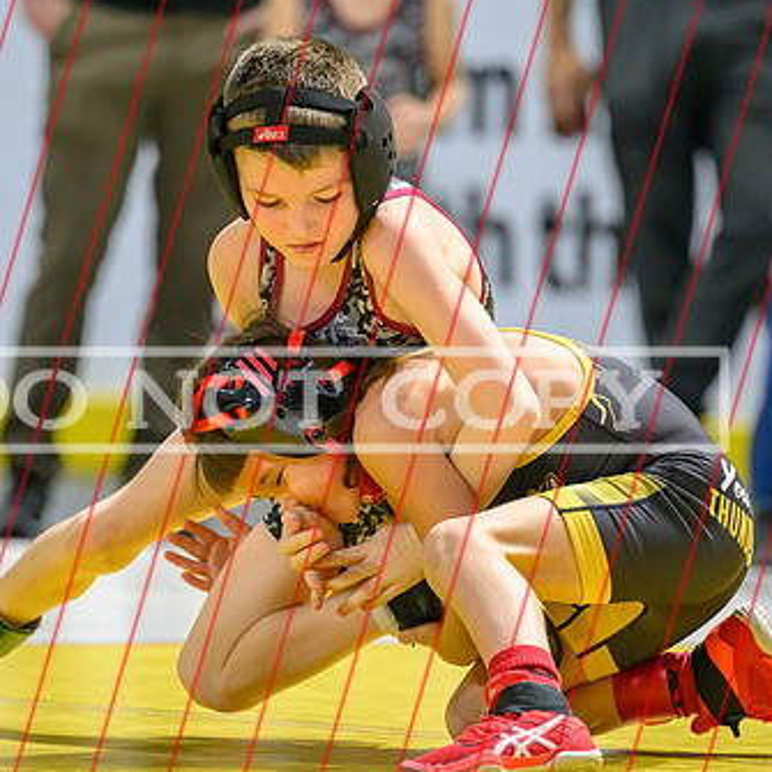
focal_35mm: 398
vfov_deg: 4.4
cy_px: 401
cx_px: 343
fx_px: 10042
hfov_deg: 4.4
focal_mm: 200
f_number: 2.8
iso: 3200
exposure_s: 1/800
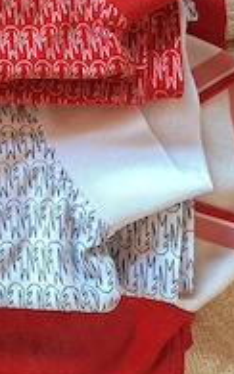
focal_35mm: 50
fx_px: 510
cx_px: -21
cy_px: 48
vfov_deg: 38.0
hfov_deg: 24.2
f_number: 1.8
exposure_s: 1/50
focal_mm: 5.54
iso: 100
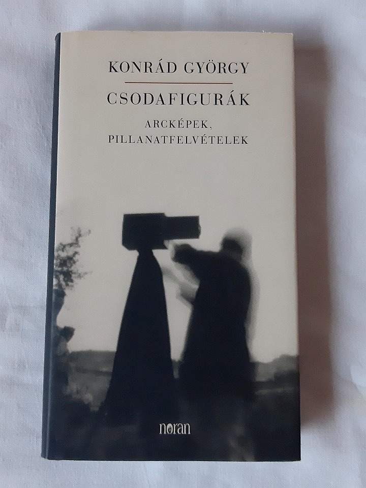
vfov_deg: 65.3
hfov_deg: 51.4
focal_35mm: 27
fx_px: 381
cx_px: 183
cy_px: 244
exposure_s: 1/100
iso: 400
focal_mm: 3.93
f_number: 1.7
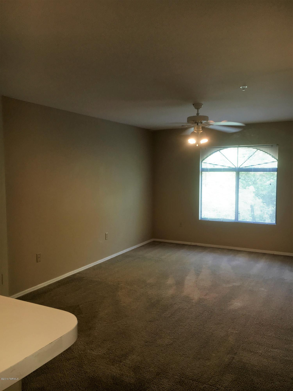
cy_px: 196
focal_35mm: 29
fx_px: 327
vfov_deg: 61.7
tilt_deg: -3.6
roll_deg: +0.2
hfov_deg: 48.2
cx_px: 146
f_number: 2.2
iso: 32
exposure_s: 1/33
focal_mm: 4.15
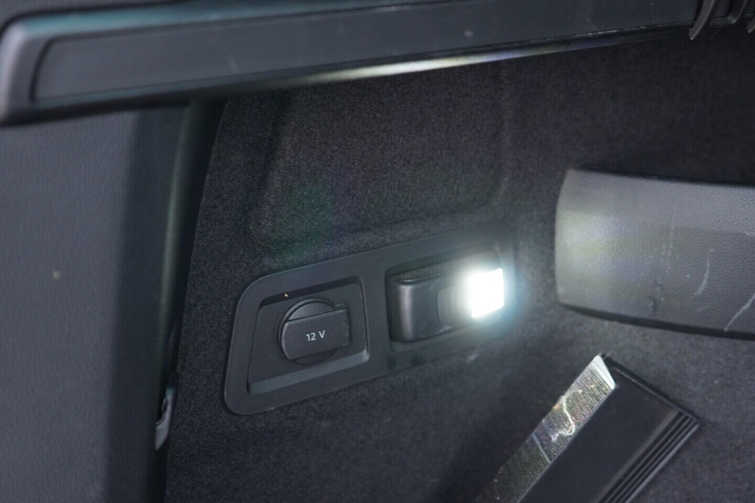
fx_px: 755
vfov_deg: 36.9
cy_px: 252
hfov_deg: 53.1
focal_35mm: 36
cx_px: 378
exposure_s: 1/40
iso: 800
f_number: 2.8
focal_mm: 24
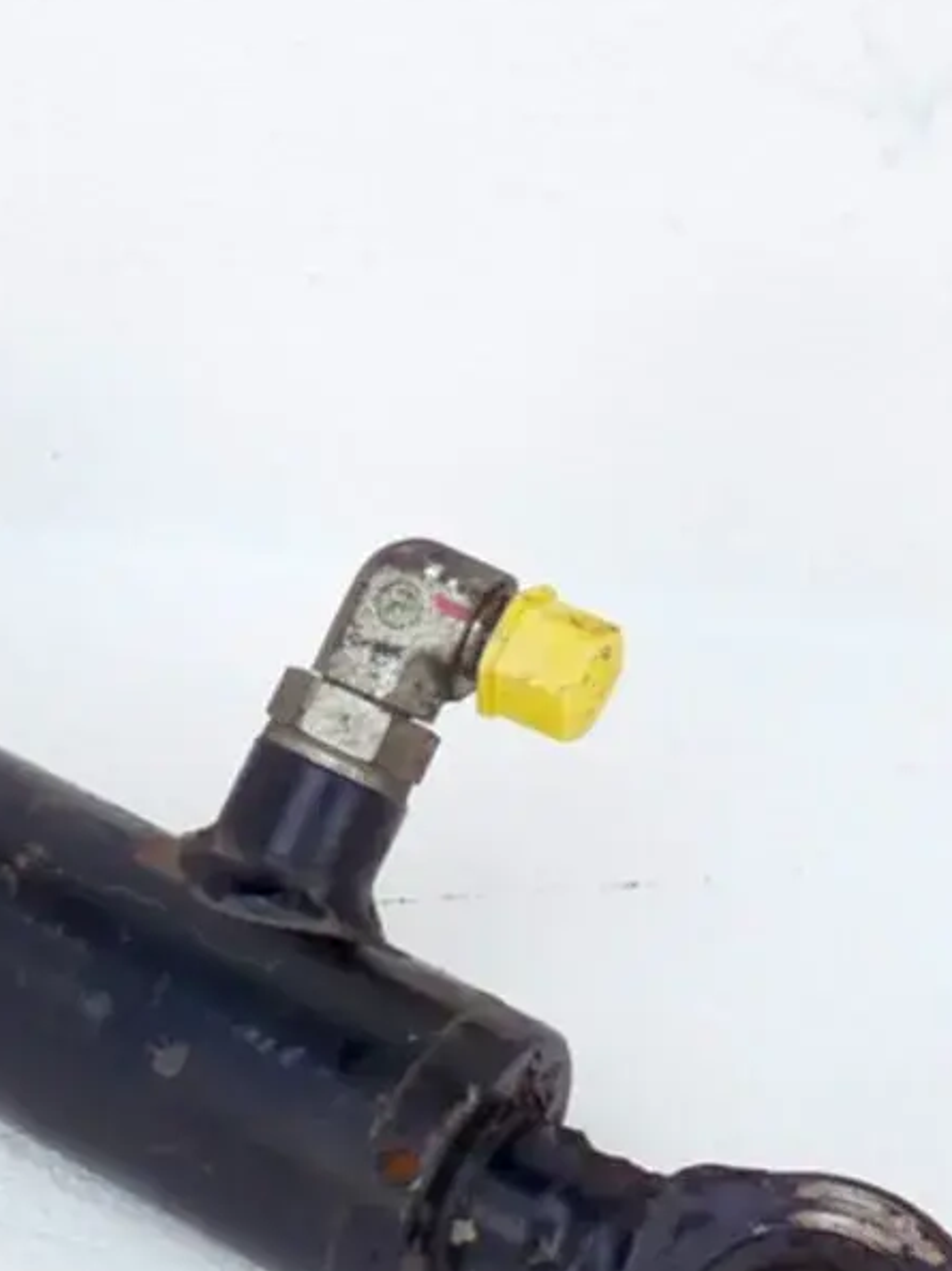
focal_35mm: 97
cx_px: -39
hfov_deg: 14.9
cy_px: 760
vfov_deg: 20.2
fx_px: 3559
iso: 100
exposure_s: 1/100
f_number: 3.6
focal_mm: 4.8
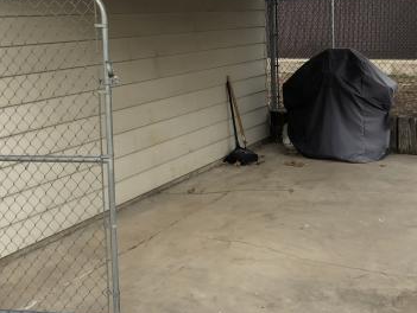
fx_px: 615
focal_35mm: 51
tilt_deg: -4.8
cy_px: 78
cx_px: 246
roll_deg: +2.4
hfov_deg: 37.3
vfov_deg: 28.2
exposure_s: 1/838
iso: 20
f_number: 1.8
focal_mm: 4
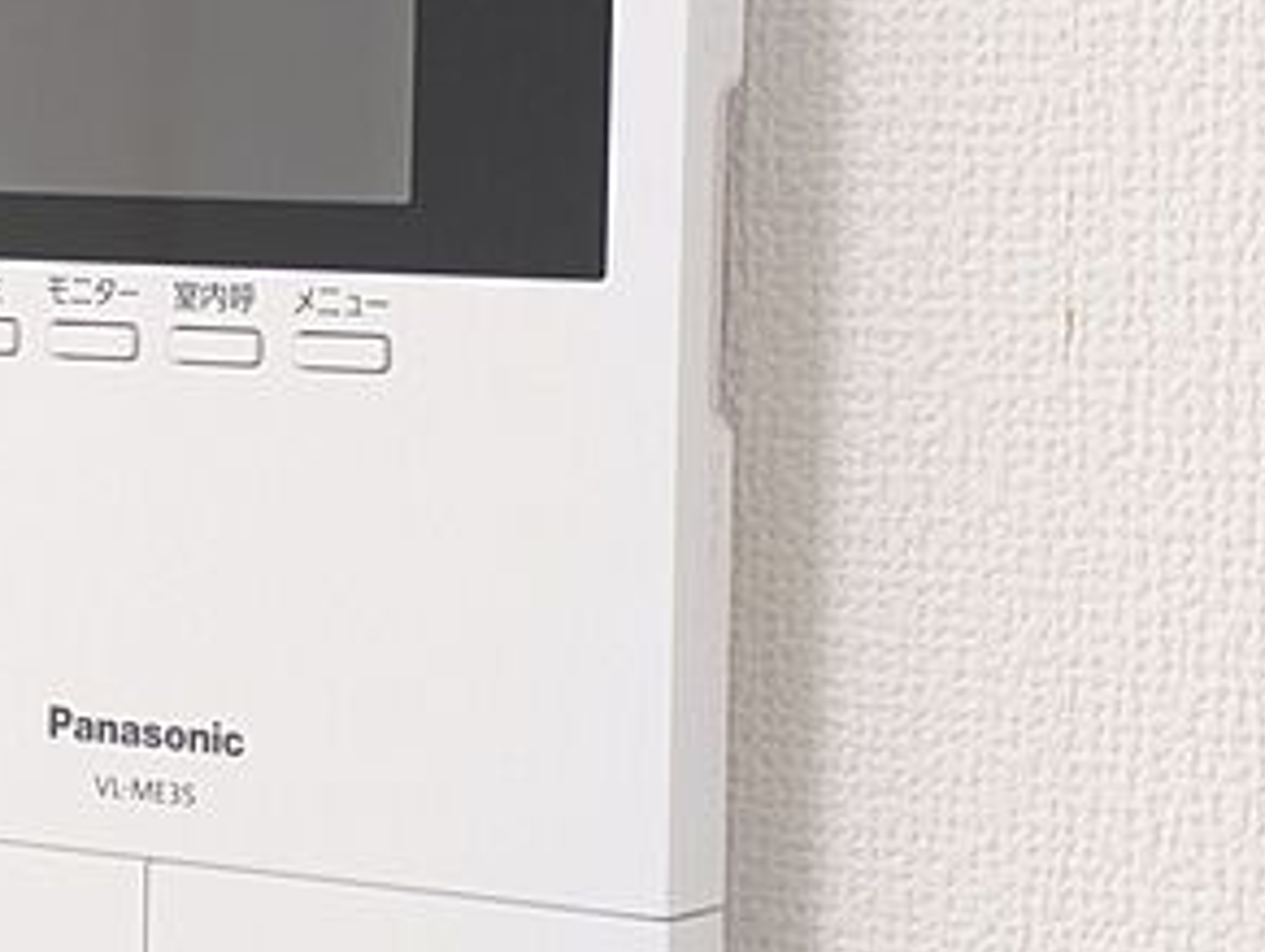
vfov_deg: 13.2
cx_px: 183
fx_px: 4098
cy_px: 400
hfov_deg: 17.3
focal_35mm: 112
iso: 162
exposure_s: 1/60
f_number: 1.89
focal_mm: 5.43
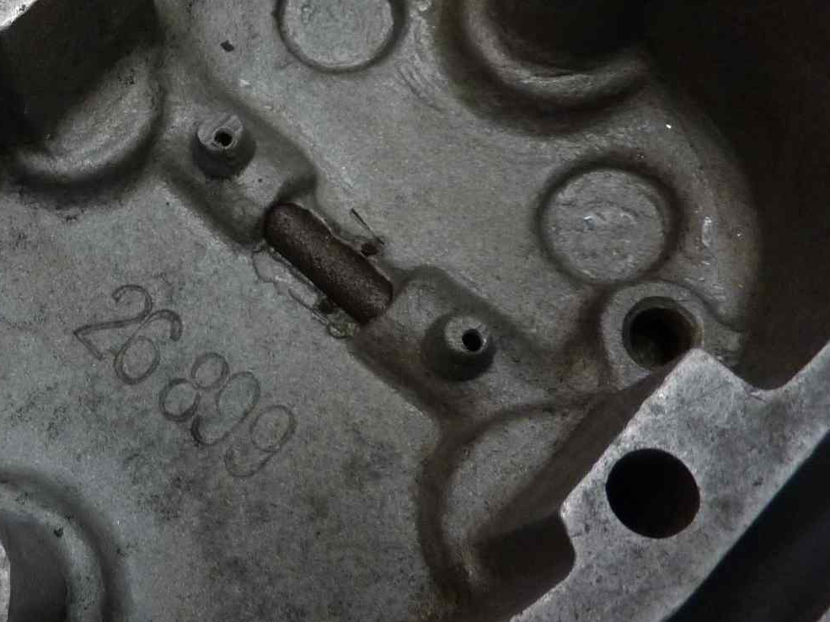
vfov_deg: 27.8
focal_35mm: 52
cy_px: 188
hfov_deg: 34.8
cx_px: 84
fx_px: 1246
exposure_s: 1/30
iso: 200
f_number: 3.3
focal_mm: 4.1
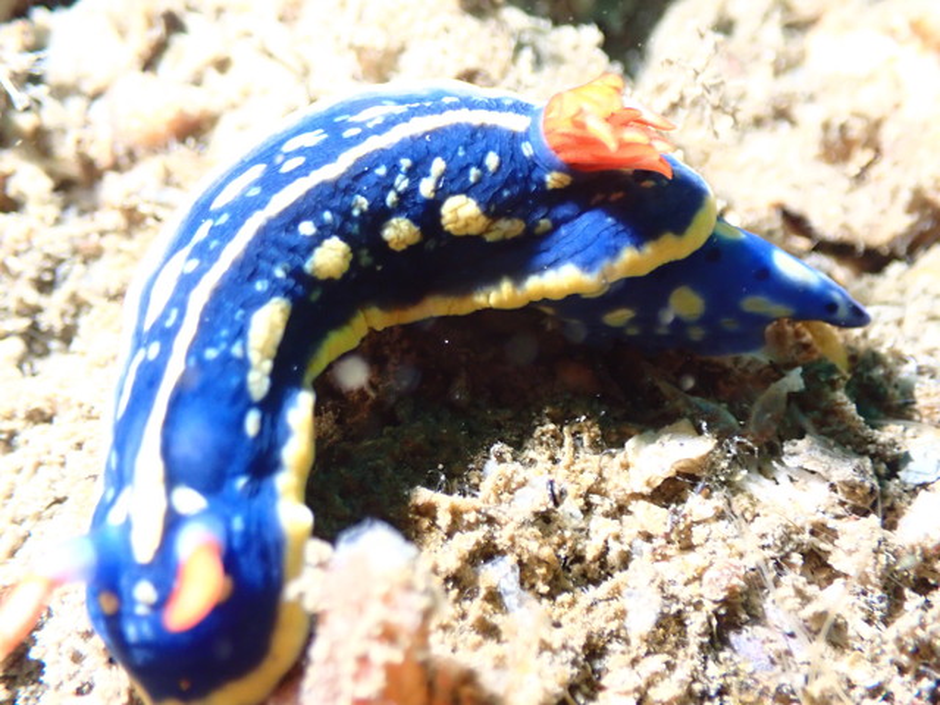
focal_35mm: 47
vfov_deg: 30.9
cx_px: 470
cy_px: 352
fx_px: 1276
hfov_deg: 40.4
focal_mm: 8.4
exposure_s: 1/200
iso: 640
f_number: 3.1
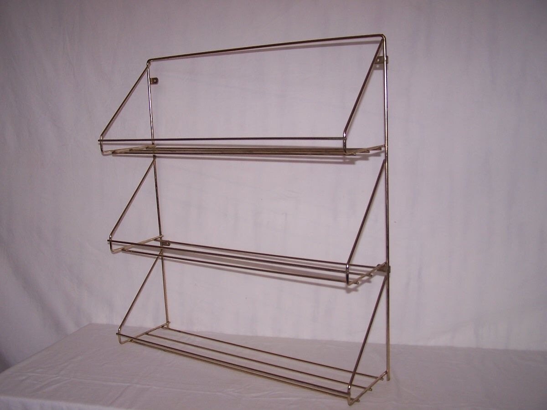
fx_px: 600
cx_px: 274
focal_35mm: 38
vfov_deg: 37.7
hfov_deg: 49.0
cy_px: 205
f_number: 2.8
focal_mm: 6.3
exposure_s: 1/60
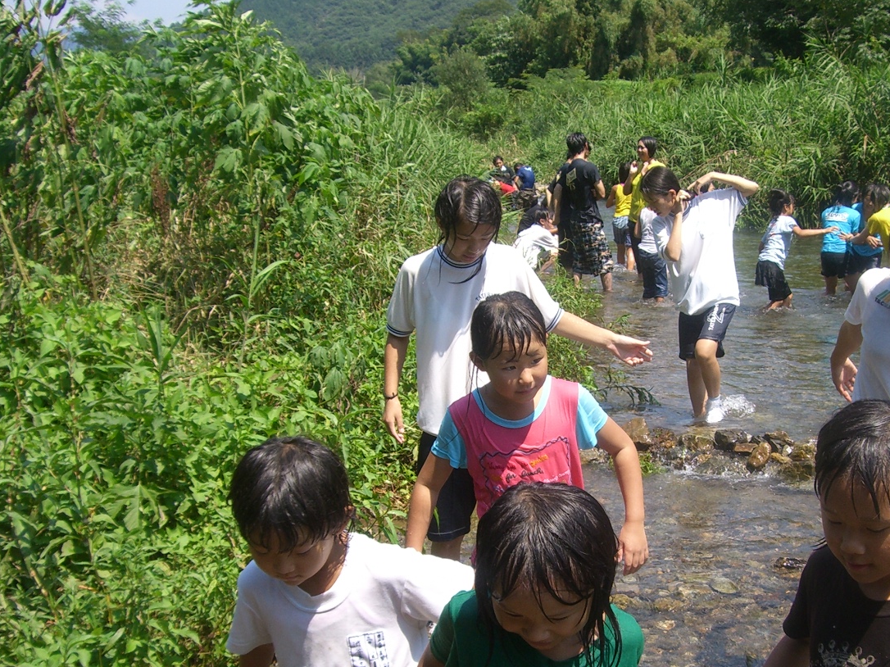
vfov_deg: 25.9
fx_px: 1439
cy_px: 451
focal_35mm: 56
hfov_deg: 34.1
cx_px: 581
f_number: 4.3
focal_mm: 6.2
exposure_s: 1/320
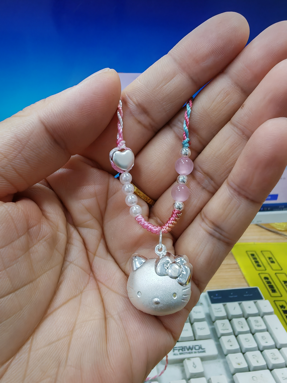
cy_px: 192
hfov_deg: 51.4
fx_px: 298
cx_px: 144
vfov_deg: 65.3
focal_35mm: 27
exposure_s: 1/50
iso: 125
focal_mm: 1.96
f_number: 2.2
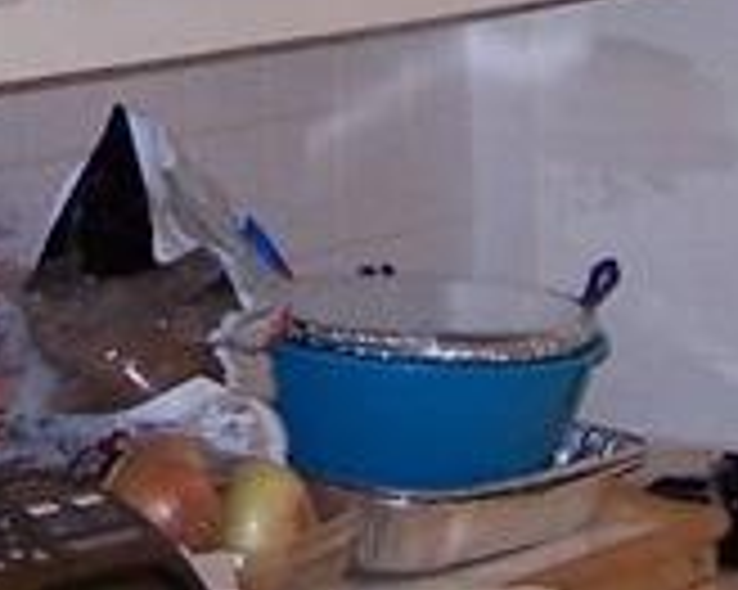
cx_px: 256
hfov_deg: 8.3
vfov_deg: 6.6
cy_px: -342
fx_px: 5064
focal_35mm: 232
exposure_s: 1/60
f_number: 2.8
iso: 140
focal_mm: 6.3
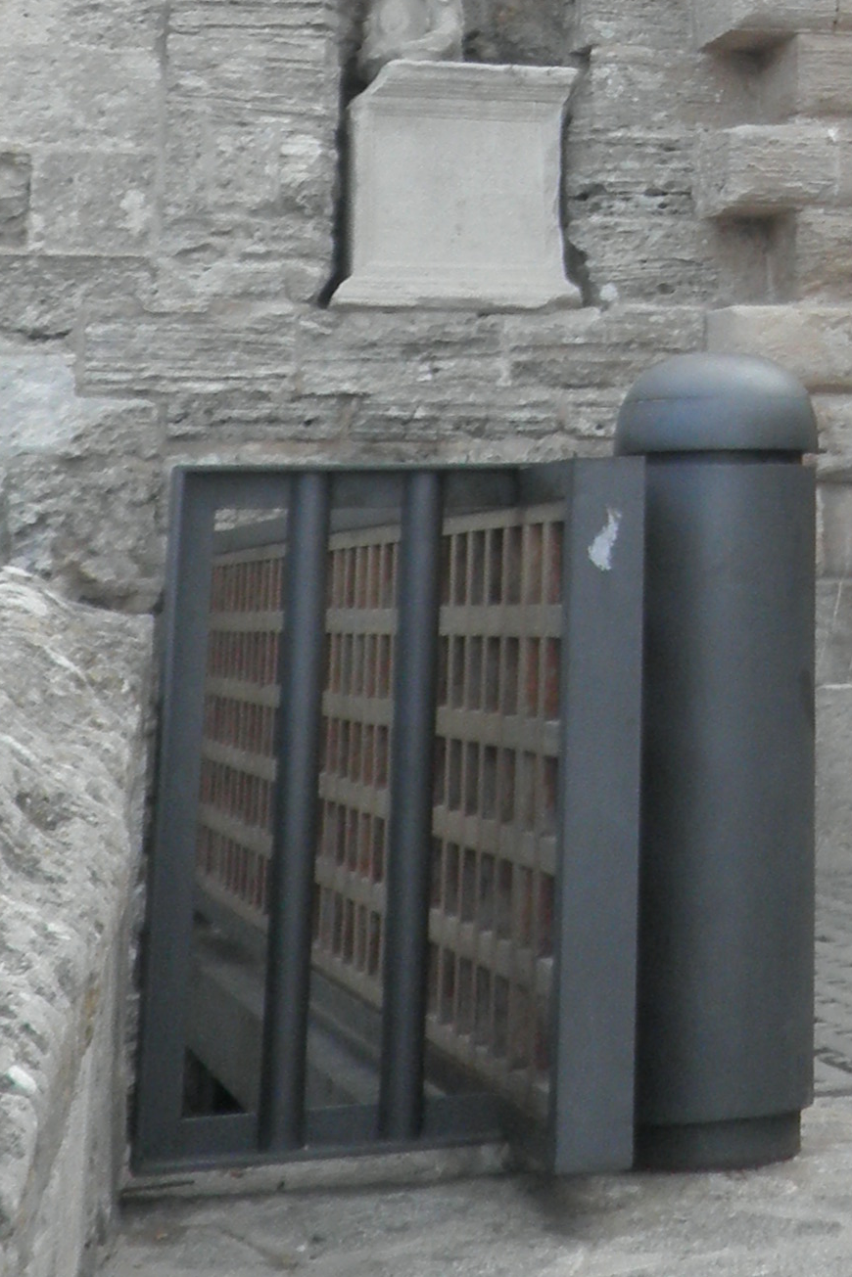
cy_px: -526
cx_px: 1233
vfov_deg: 18.8
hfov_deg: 13.3
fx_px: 3479
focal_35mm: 98
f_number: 2.8
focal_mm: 5.5
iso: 64
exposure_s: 1/320
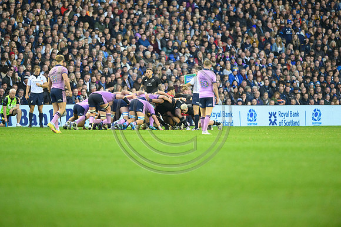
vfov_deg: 3.4
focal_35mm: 400
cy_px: 114
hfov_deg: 5.2
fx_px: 3790
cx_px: 170
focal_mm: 400
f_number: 3.5
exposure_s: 1/800
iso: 5000
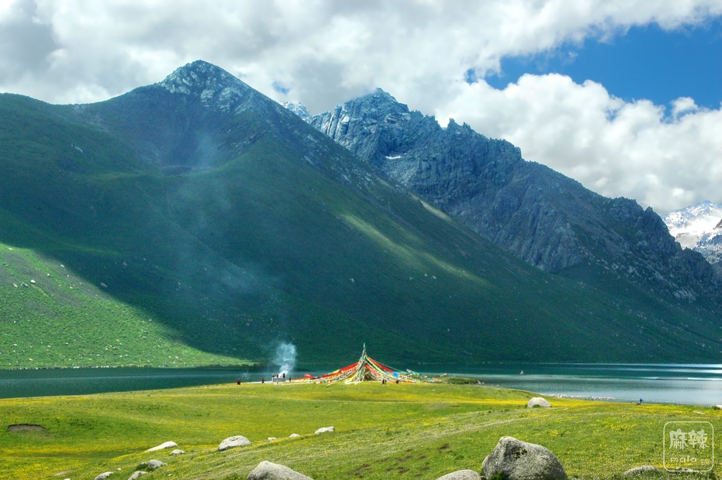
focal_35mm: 69
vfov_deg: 19.7
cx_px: 361
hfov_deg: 29.3
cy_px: 240
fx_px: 1382
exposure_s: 1/30
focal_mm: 46
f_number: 20
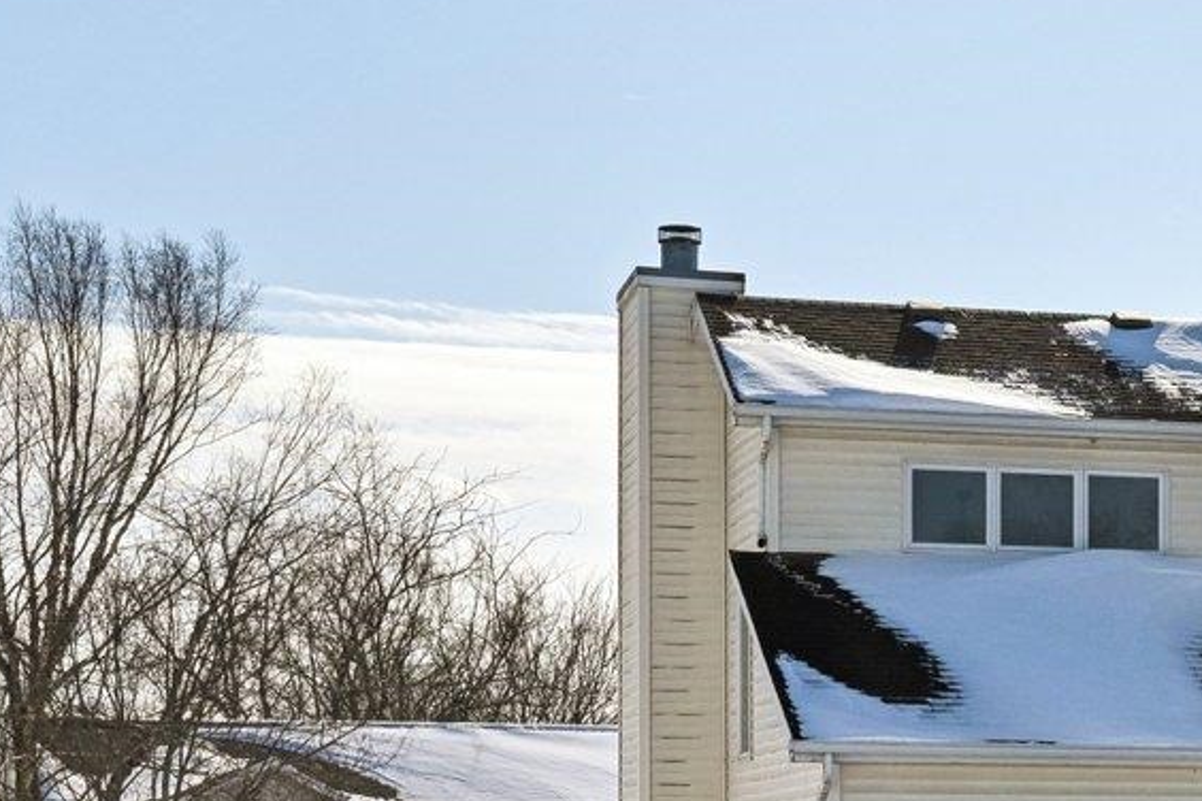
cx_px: 1611
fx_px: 3639
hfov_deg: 17.5
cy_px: 604
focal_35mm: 109
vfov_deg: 12.5
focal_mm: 30
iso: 400
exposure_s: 1/4000
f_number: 8
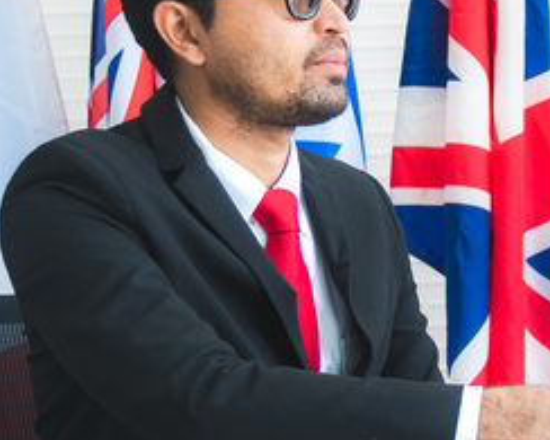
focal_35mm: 117
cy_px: 291
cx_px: 719
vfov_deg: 13.2
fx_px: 1904
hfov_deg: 15.6
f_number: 4
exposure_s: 1/100
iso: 200
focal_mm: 38
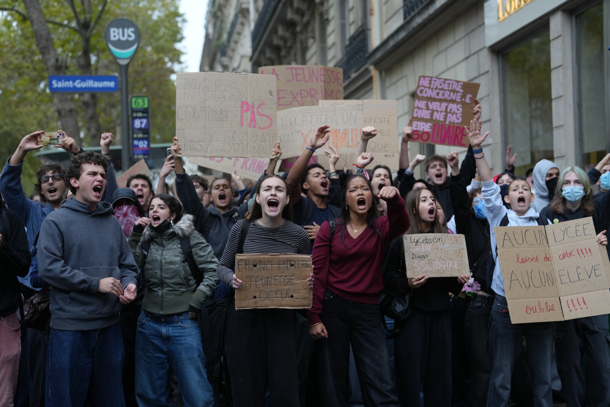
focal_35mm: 50
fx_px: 847
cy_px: 204
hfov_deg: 39.6
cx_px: 305
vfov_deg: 27.0
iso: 640
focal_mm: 50
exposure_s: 1/1600
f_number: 2
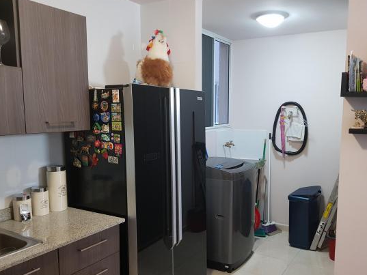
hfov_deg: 58.1
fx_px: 329
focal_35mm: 31
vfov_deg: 45.3
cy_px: 159
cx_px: 213
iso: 250
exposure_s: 1/12
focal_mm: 4.2
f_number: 1.7
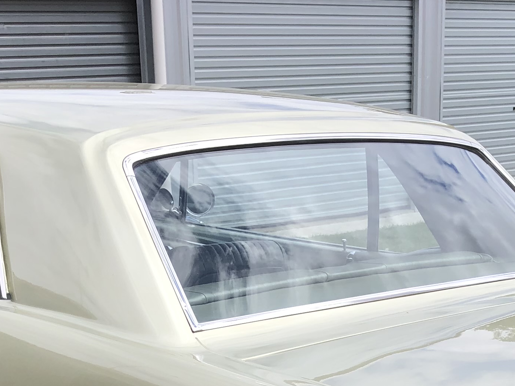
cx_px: 264
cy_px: 526
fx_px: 1205
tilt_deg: -18.9
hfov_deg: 24.1
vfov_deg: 17.0
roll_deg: +0.9
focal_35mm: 81
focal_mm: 3.99
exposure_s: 1/1453
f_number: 1.8
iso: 20
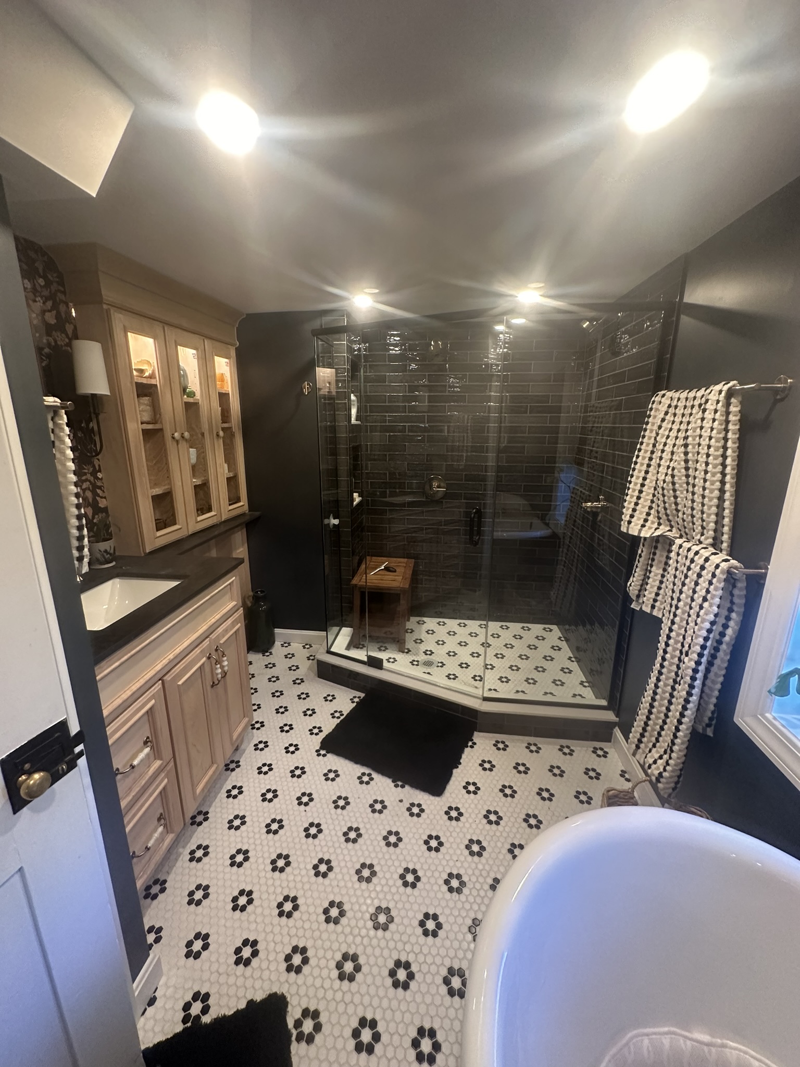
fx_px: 431
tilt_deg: -13.3
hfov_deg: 85.7
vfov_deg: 102.1
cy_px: 534
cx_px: 400
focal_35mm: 14
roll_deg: -0.8
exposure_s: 1/63
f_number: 2.2
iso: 320
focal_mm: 2.22
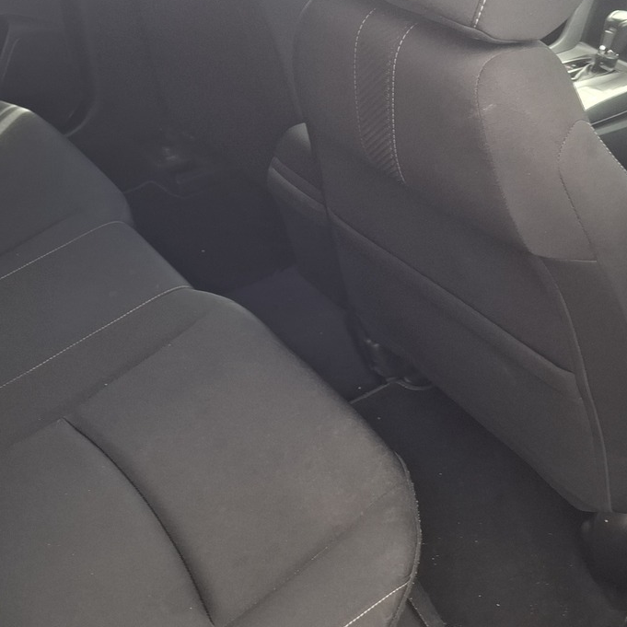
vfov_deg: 39.0
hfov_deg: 39.0
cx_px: 243
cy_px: 248
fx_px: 881
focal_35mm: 43
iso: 50
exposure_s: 1/100
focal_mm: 5.54
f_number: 1.8
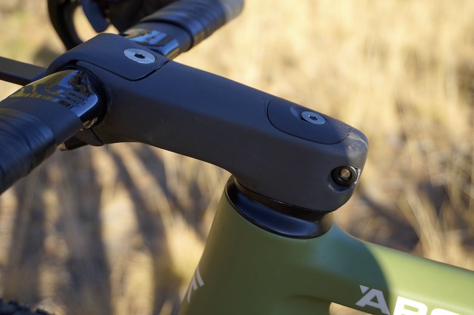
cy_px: 158
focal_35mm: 52
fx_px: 691
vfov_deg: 25.7
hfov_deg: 37.9
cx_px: 237
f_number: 5
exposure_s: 1/320
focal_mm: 35
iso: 200
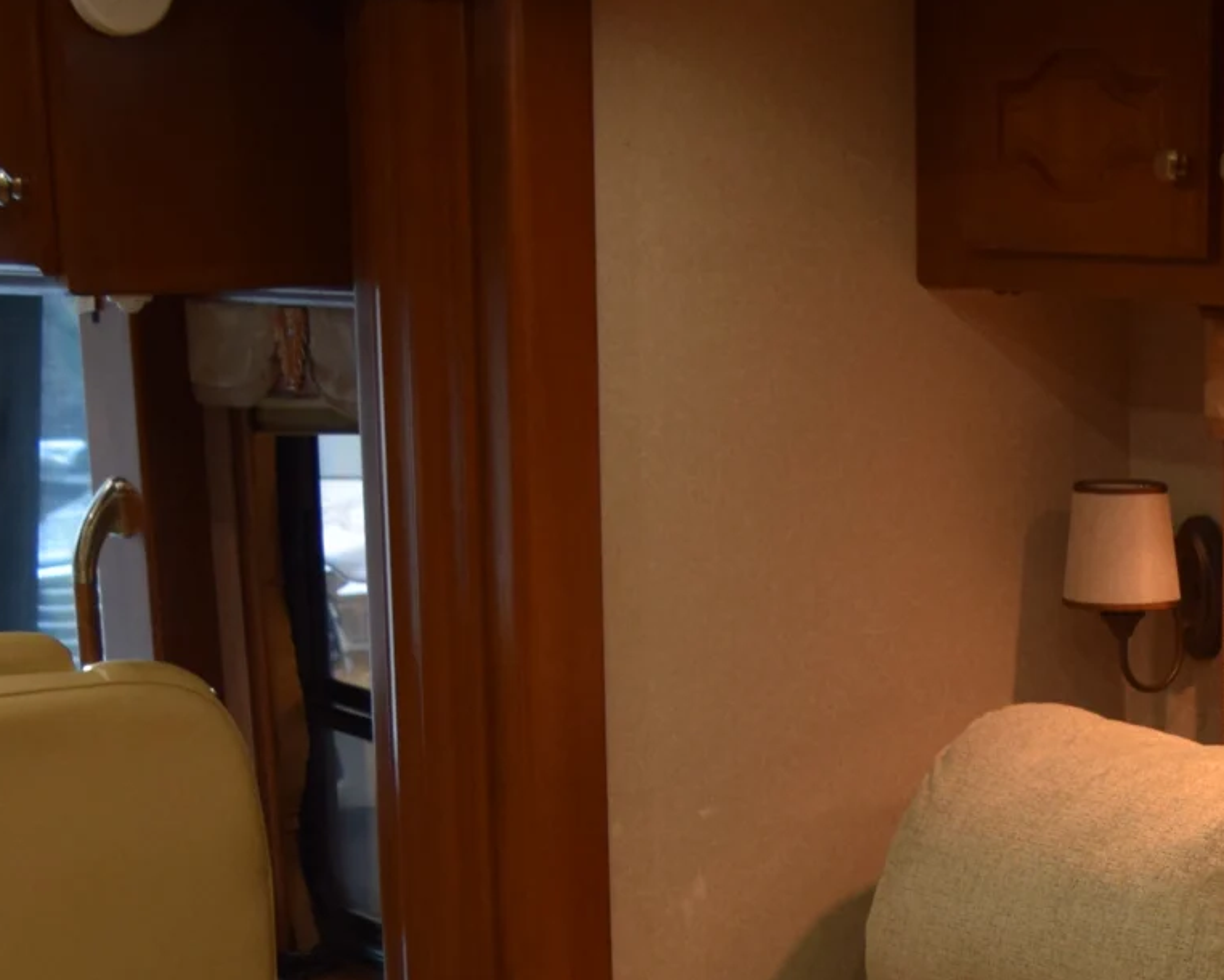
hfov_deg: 22.0
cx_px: 1088
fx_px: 3080
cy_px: 1247
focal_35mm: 85
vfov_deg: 17.1
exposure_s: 1/60
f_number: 3.5
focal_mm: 18
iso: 800
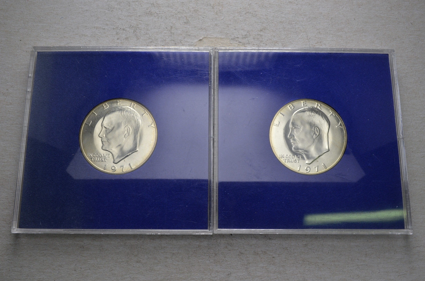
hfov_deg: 57.3
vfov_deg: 39.8
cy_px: 140
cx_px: 212
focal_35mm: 33
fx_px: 389
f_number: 14
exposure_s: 1/200
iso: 400
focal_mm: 22
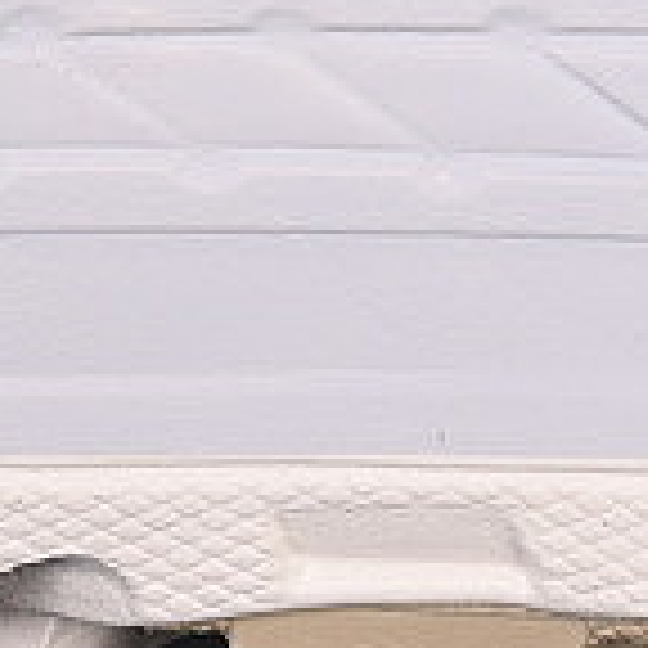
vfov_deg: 3.6
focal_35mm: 478
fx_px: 10124
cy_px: -796
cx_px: -284
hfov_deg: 3.7
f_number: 7.1
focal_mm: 50
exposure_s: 1/80
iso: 160
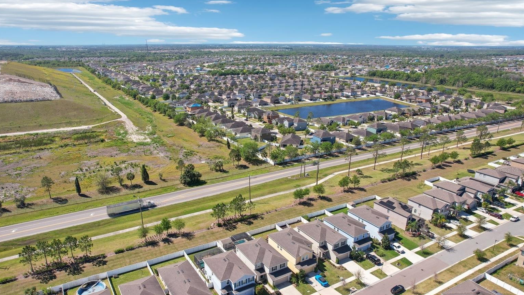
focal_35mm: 24
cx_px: 252
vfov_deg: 47.5
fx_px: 333
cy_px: 170
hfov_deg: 76.3
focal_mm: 8.4
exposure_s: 1/400
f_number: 2.8
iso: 100
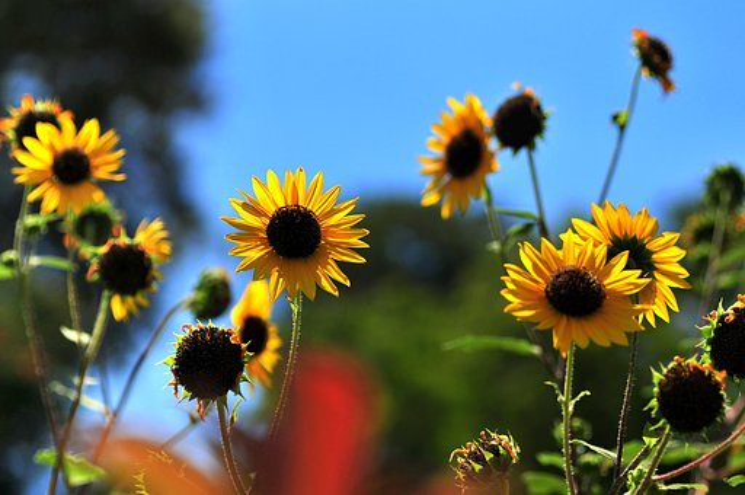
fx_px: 2790
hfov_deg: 15.2
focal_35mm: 135
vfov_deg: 10.1
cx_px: 372
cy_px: 248
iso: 200
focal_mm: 90
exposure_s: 1/1250
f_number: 4
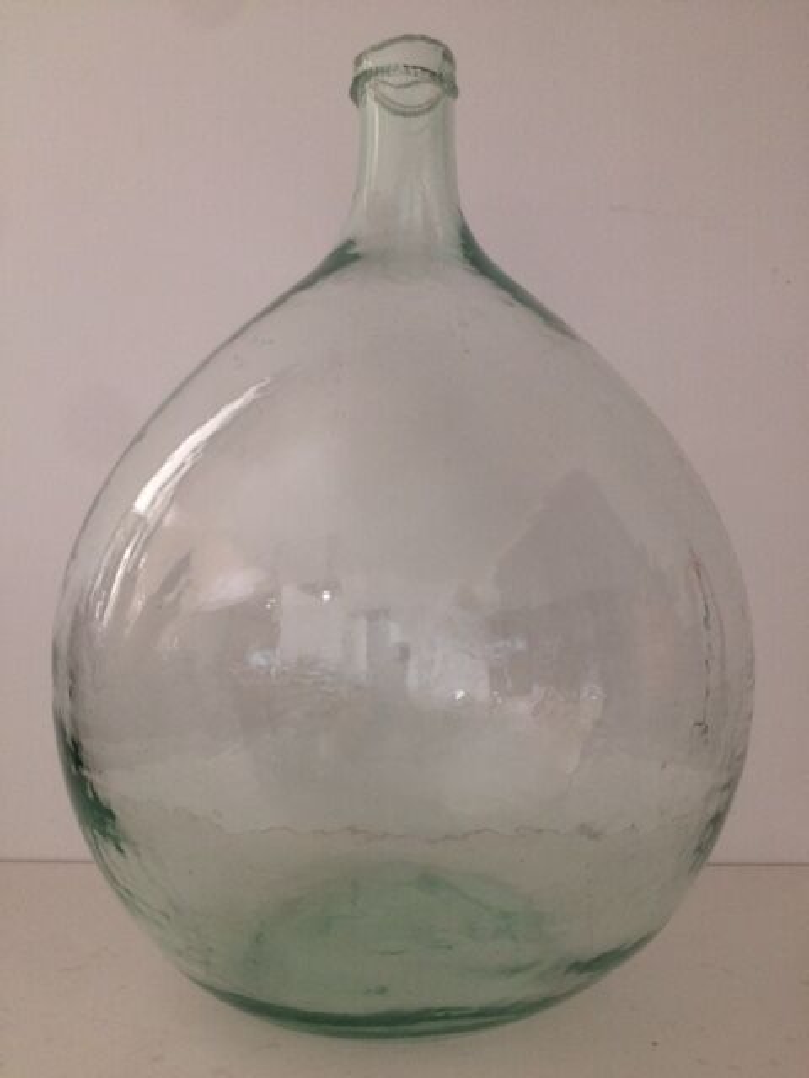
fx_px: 904
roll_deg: +0.8
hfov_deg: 48.2
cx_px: 404
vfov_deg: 61.7
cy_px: 539
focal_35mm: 29
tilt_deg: +1.2
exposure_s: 1/33
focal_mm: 4.15
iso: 160
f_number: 2.2
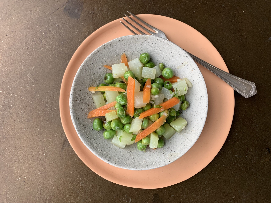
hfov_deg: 67.3
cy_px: 102
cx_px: 136
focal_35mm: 26
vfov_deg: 53.1
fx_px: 204
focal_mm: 4.25
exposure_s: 1/121
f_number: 1.8
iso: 50
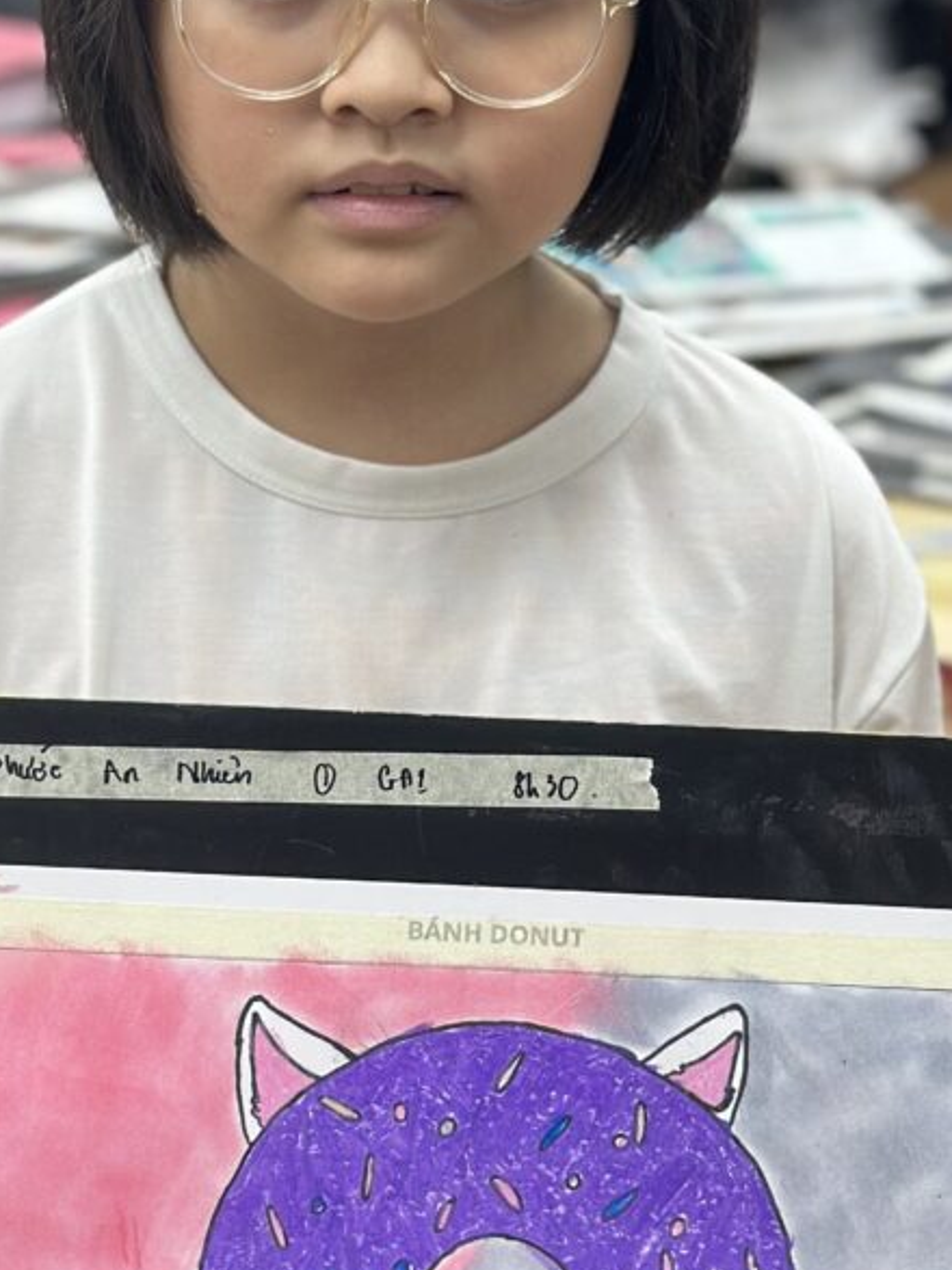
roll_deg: +0.5
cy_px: 667
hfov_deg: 13.6
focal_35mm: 109
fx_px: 3998
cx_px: 413
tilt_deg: -19.5
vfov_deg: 18.0
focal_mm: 6.86
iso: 64
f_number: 1.78
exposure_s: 1/112
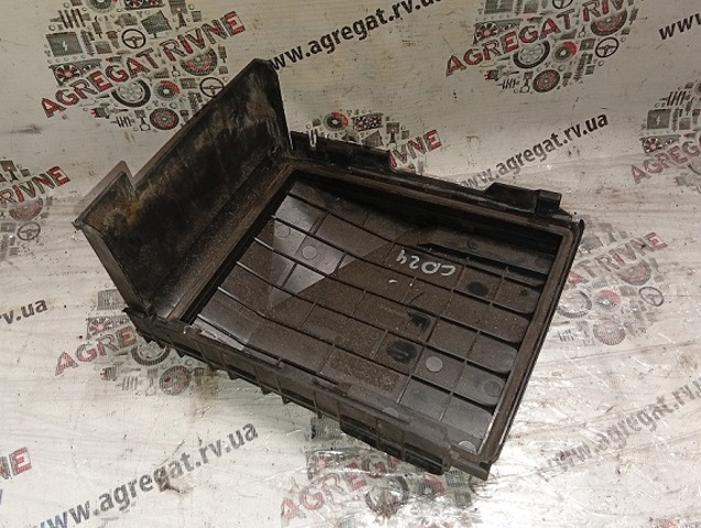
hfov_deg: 58.3
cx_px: 350
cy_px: 264
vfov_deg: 45.6
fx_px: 629
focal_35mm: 31
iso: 643
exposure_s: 1/33.3
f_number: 1.8
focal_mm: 3.96
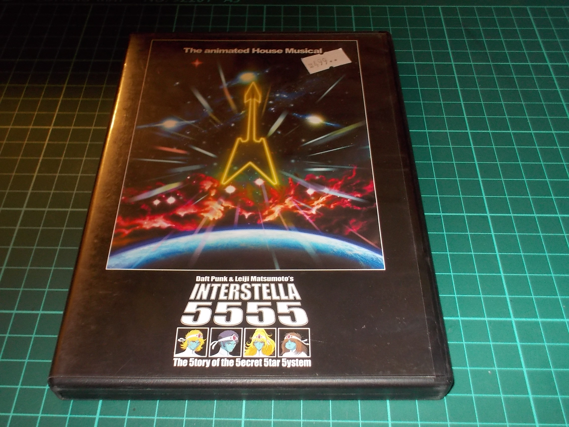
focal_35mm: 37
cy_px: 214
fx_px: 608
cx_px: 284
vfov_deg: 38.7
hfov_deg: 50.1
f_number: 3.7
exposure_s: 1/30
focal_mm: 5.2
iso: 200
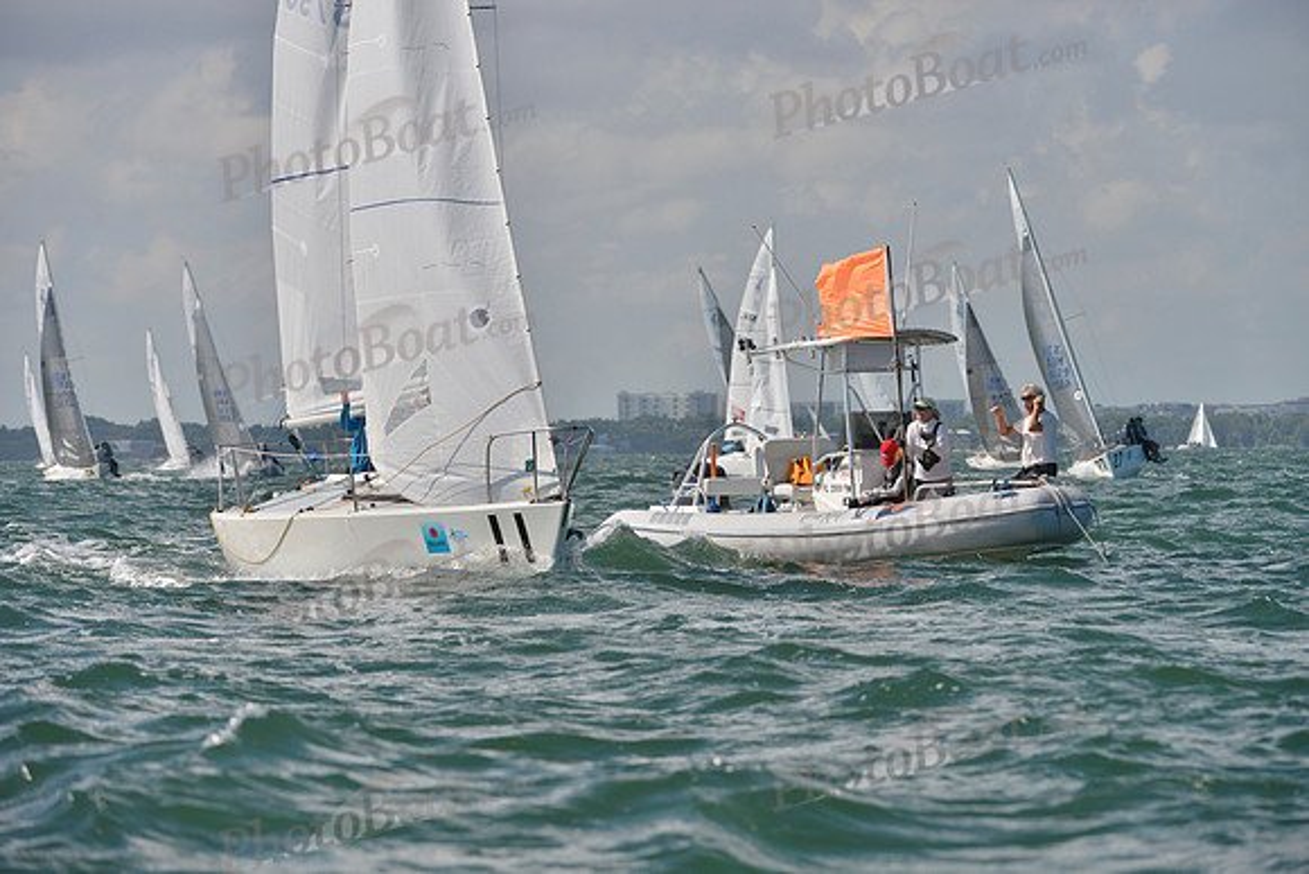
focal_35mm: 200
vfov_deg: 6.9
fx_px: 7274
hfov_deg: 10.3
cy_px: 437
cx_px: 654
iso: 280
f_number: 6.3
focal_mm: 200
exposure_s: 1/2000
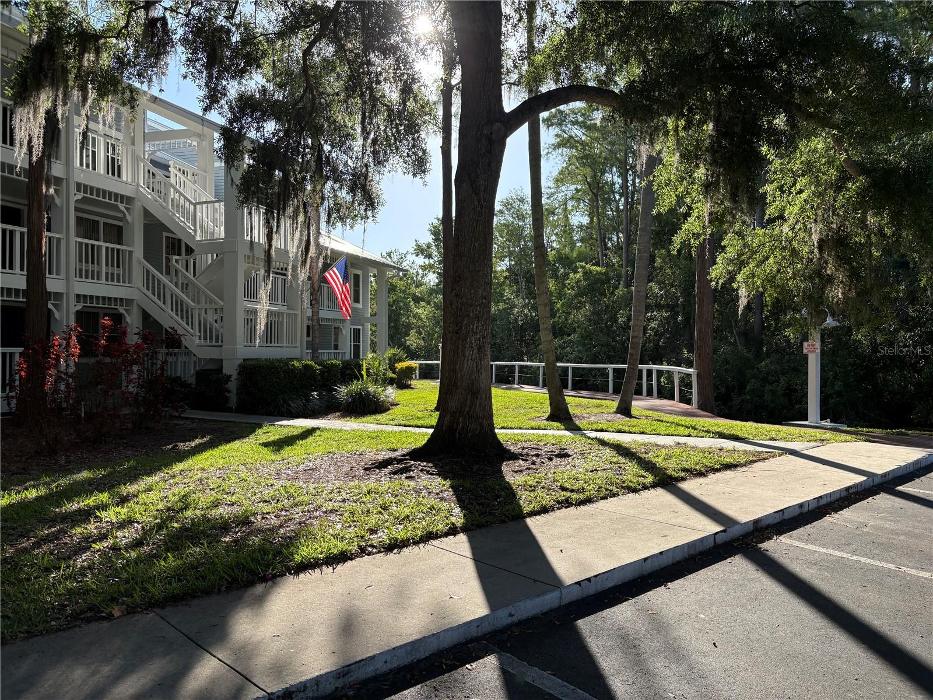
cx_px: 466
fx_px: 701
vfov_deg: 53.1
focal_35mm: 26
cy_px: 350
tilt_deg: -1.2
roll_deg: +0.0
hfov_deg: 67.3
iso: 64
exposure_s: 1/2208
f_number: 1.6
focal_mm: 5.96
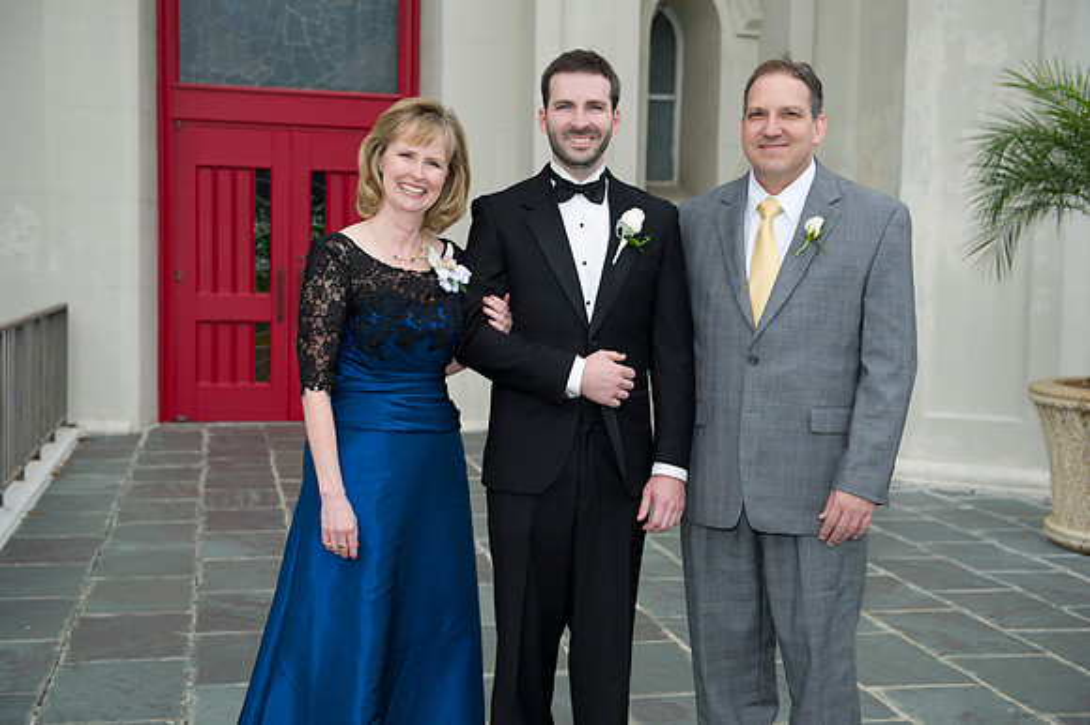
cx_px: 545
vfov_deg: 28.0
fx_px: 1452
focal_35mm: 48
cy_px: 362
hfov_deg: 41.1
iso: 200
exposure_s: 1/125
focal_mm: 48
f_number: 4
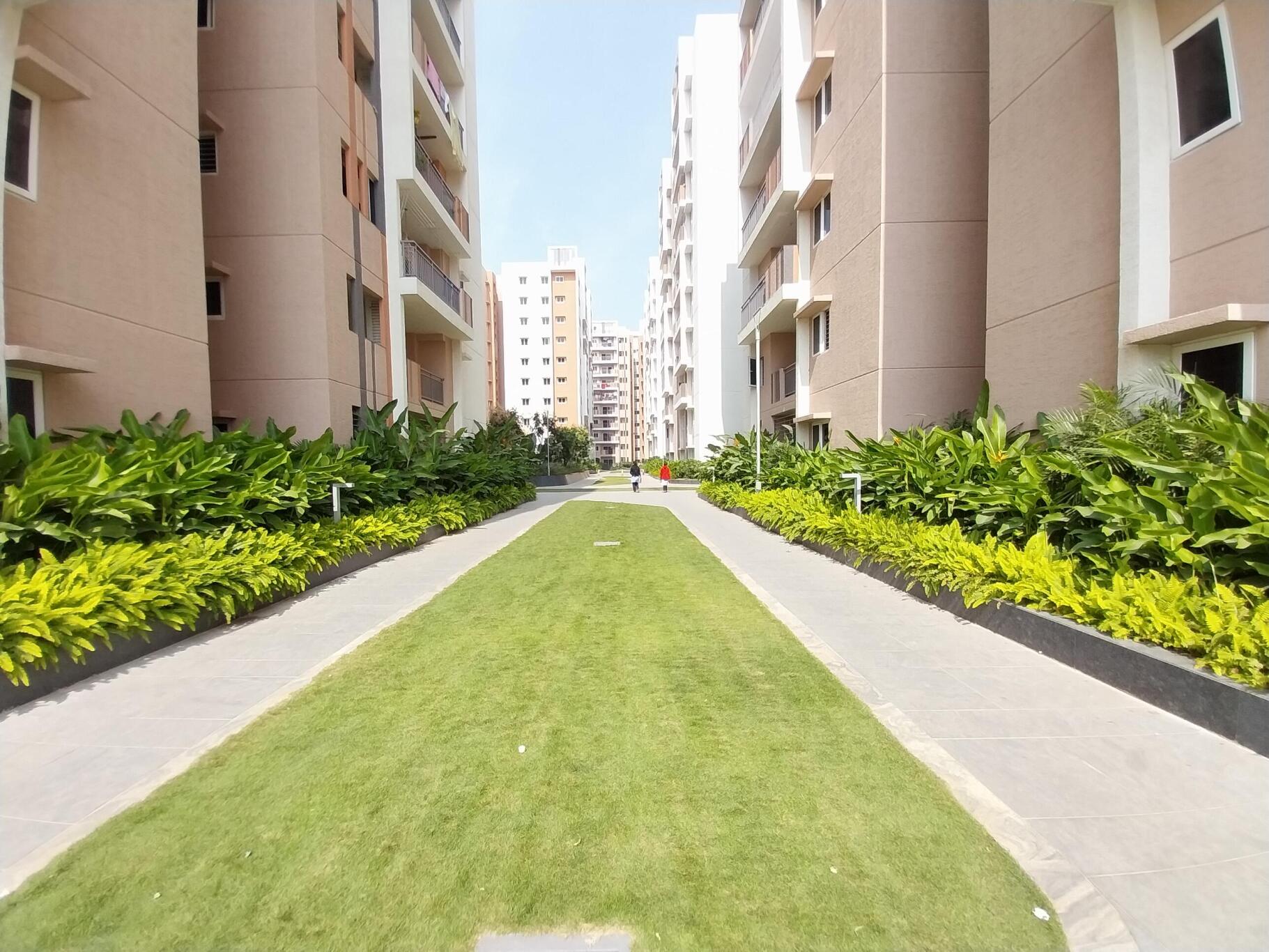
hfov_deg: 106.2
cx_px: 634
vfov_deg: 89.9
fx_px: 477
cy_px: 476
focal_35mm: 13
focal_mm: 1.3
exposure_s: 1/668
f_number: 2.2
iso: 65
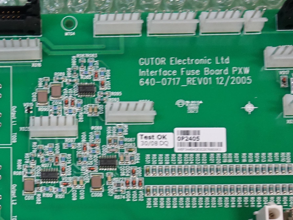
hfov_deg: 26.5
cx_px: 33
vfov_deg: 19.2
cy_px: 285
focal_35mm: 71
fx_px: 601
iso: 500
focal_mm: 8.8
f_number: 1.8
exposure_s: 1/30
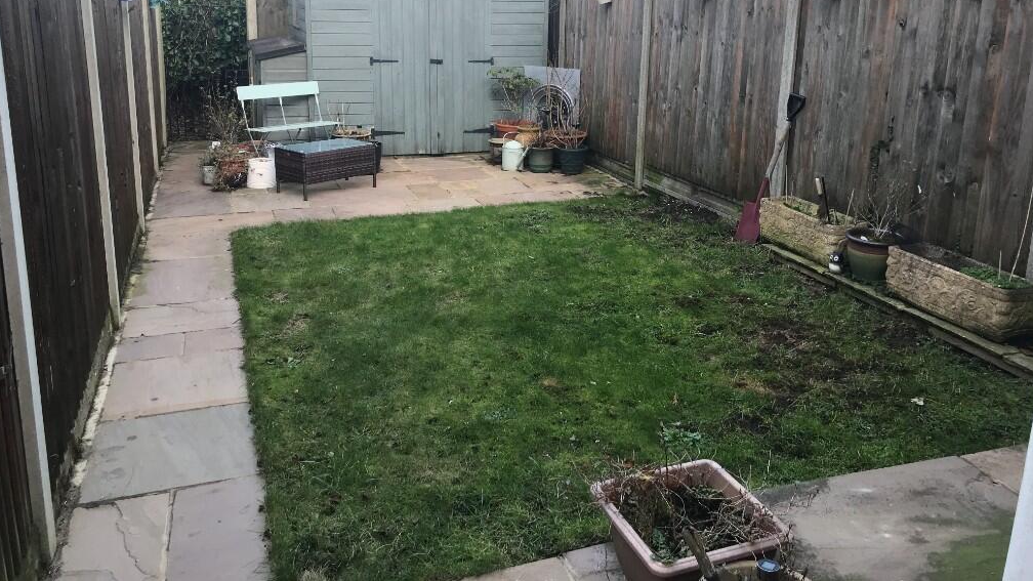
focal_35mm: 31
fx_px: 849
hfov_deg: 62.6
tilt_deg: -12.4
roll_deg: -1.1
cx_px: 518
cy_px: 190
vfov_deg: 37.3
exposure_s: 1/241
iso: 20
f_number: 1.8
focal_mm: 3.99
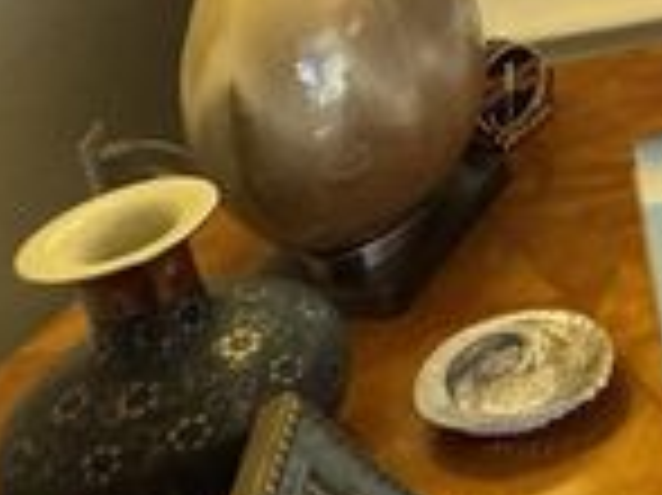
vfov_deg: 20.7
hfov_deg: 21.6
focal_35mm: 61
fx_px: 1166
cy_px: -230
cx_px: 1166
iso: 500
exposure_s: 1/60
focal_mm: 2.22
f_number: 2.2
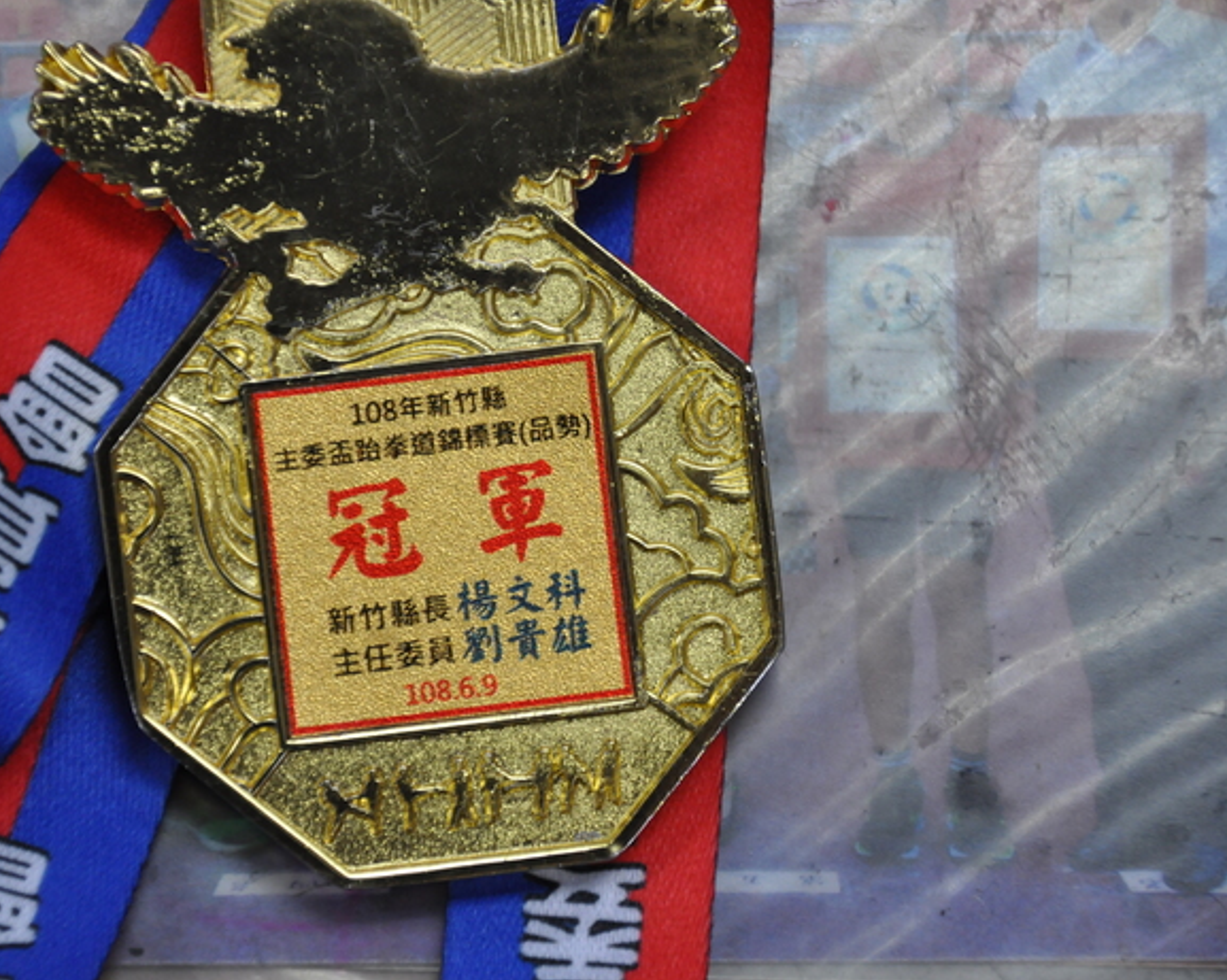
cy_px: 492
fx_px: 9603
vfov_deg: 5.8
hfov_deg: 7.3
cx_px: 489
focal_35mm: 265
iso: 1250
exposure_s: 1/125
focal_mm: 155
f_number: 6
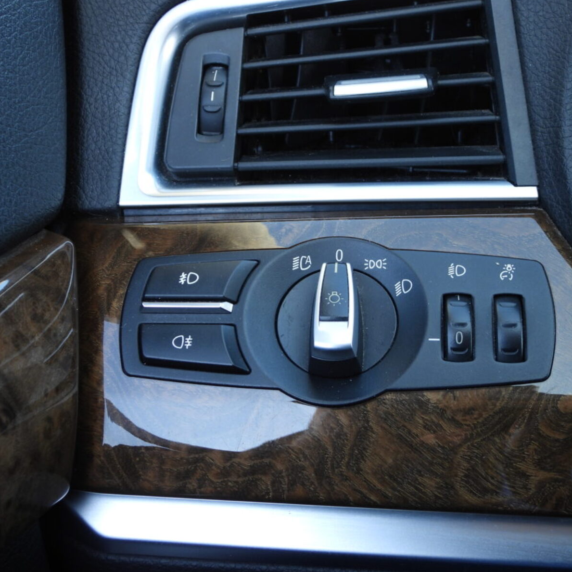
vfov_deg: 30.6
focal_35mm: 56
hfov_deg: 30.5
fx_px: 1047
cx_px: 338
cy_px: 284
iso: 100
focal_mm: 8.5
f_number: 3.2
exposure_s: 1/50
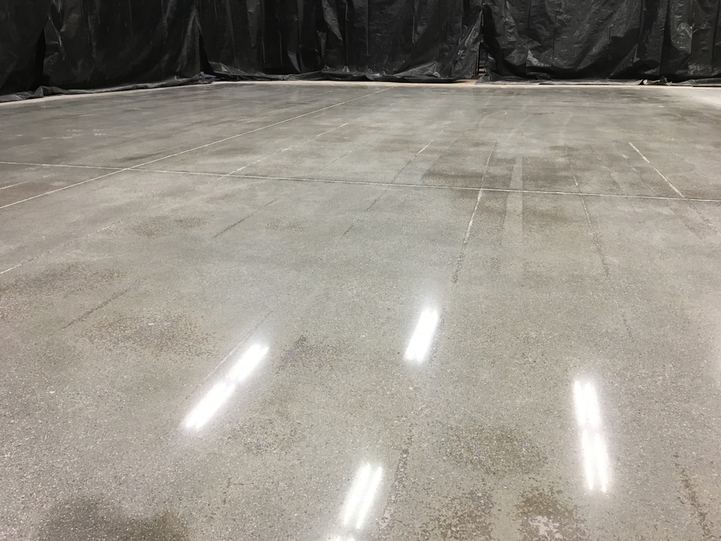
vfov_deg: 48.2
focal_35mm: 29
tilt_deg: -19.9
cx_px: 360
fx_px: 604
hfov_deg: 61.7
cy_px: 270
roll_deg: -0.4
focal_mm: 4.15
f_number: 2.2
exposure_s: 1/30
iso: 80
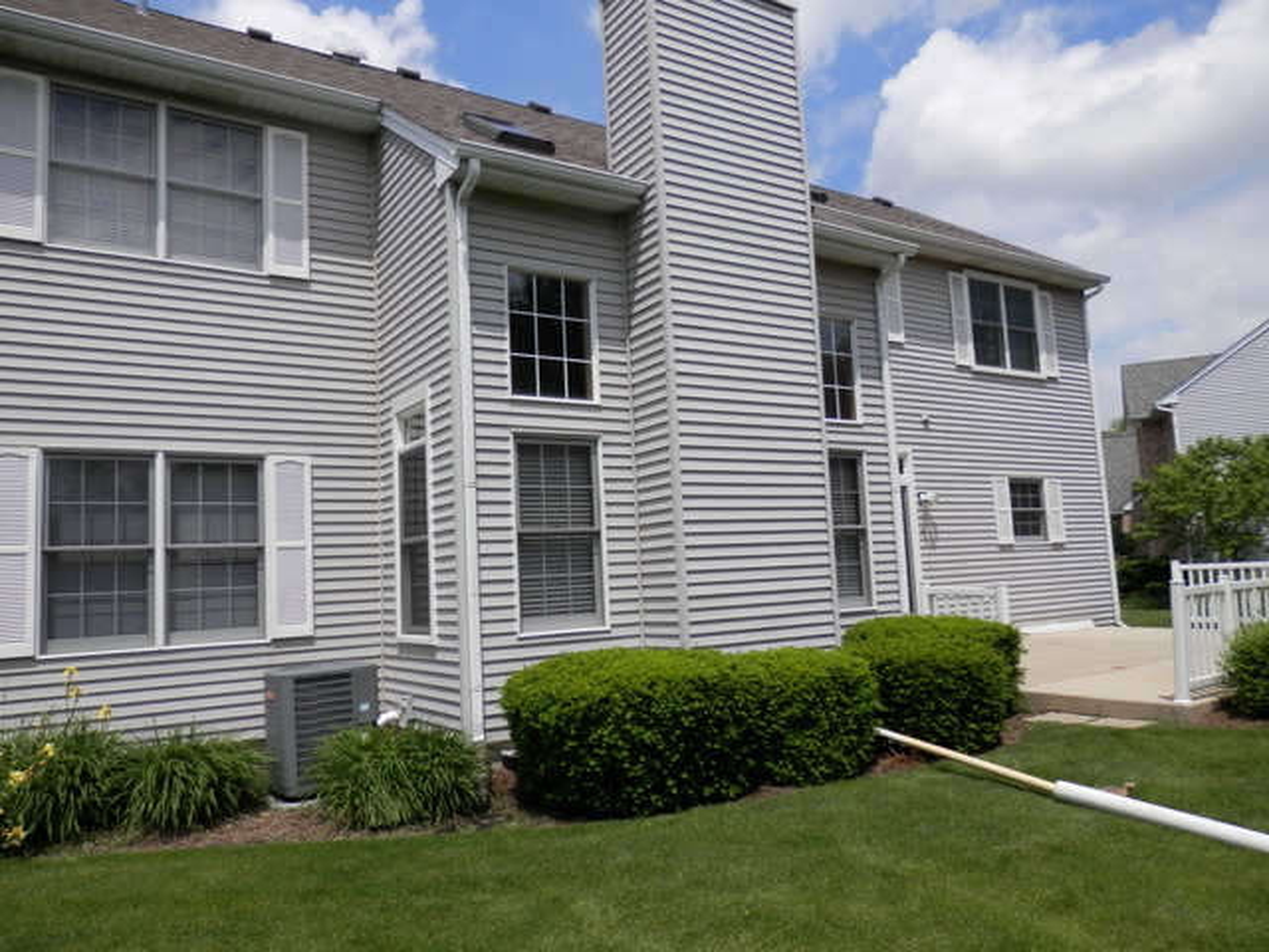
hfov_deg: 69.4
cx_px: 634
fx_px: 916
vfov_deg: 54.9
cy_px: 476
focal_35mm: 25
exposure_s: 1/200
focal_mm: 4.5
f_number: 8.7
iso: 80
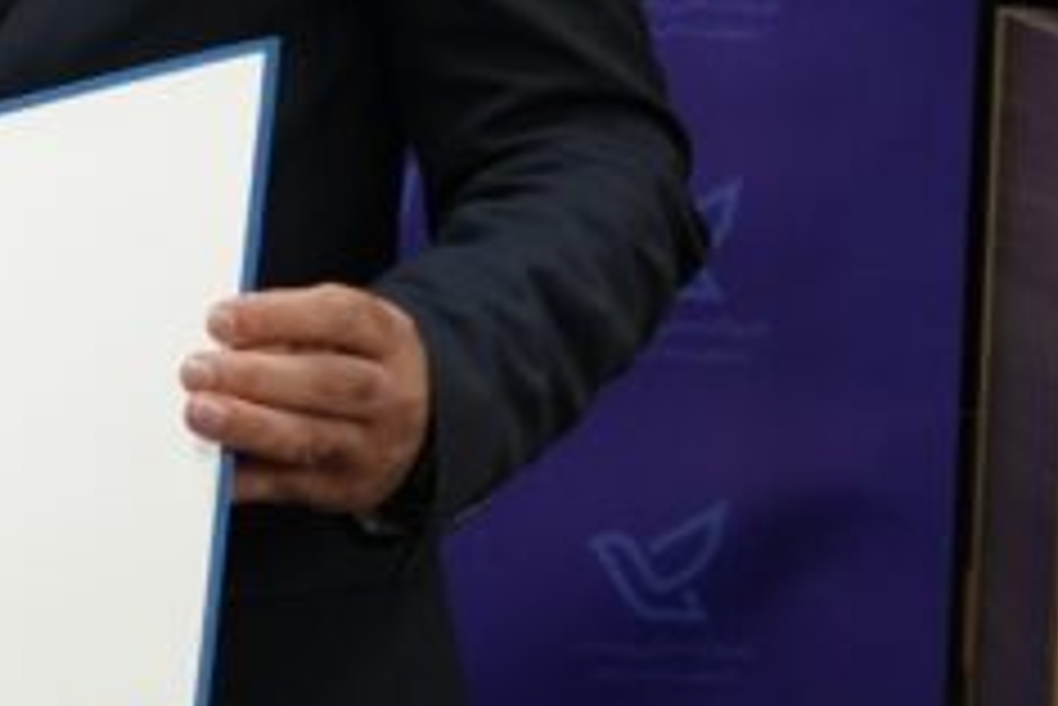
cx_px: -806
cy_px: -160
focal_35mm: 410
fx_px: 12056
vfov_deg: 3.4
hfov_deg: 5.0
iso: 2500
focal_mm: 94
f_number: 4
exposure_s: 1/200
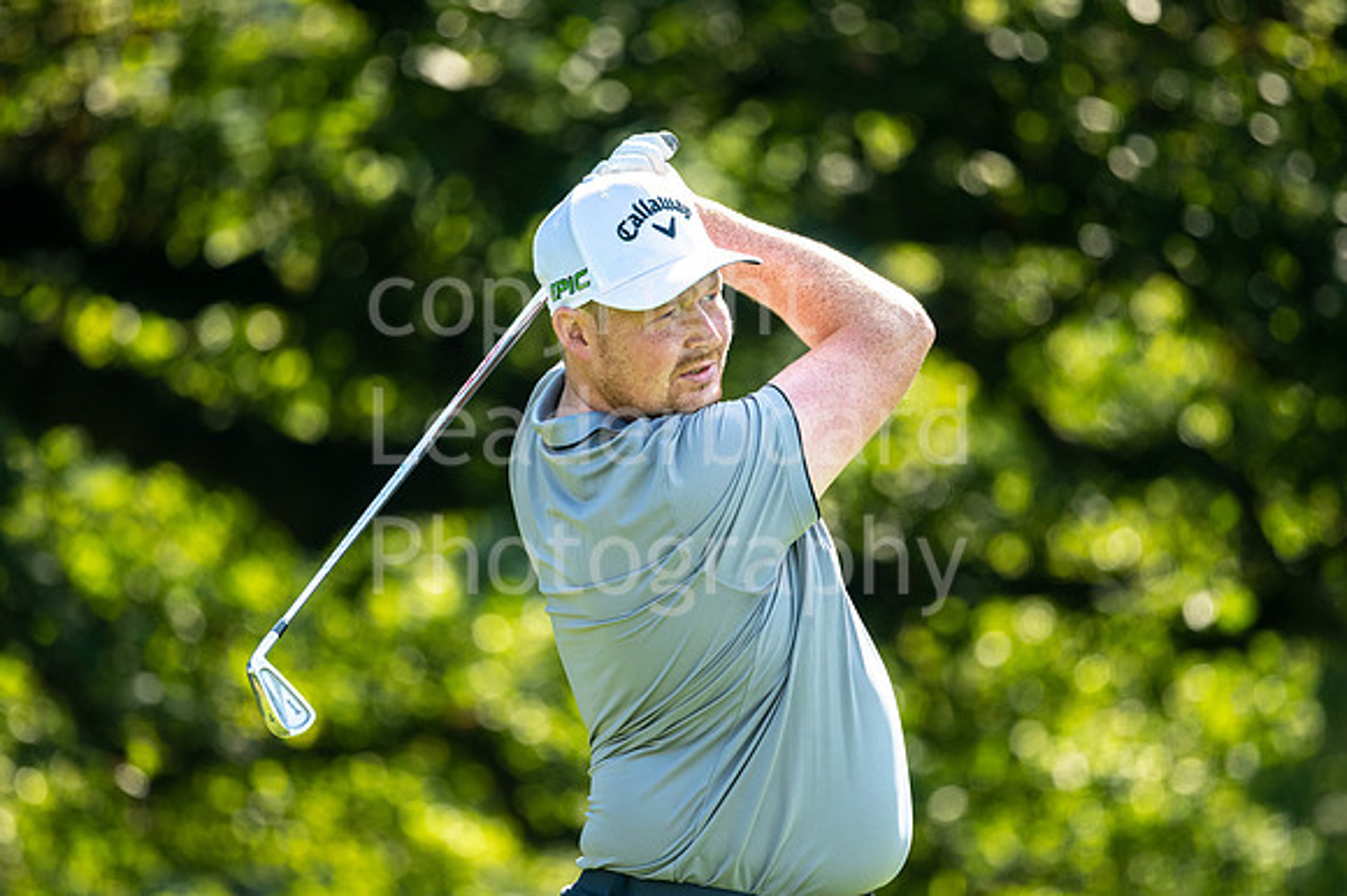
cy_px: 448
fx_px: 16827
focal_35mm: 450
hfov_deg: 4.6
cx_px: 674
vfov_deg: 3.1
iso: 200
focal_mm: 300
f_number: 4
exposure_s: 1/800
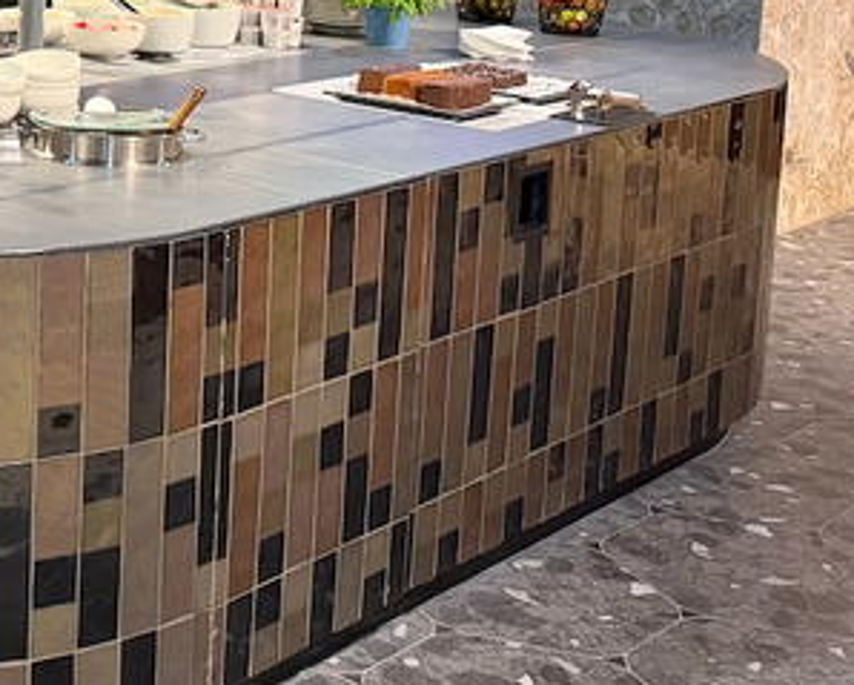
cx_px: -244
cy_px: -49
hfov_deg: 25.0
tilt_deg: -6.4
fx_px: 1670
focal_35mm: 66
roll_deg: -0.1
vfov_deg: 22.0
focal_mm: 6.76
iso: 800
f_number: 1.78
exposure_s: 1/56
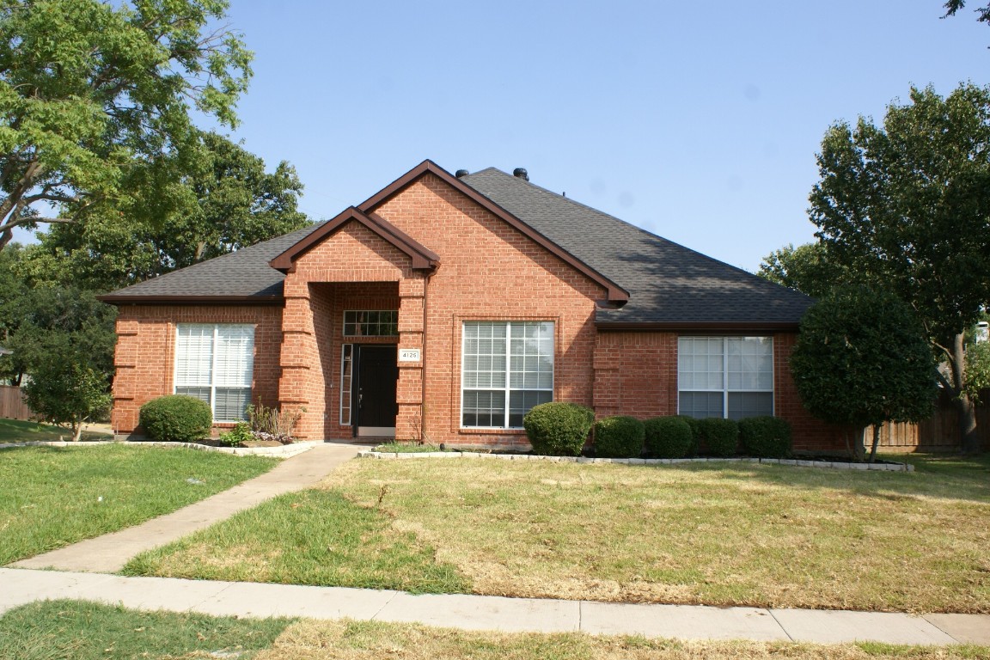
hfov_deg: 61.9
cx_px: 495
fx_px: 825
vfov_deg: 43.6
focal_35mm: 30
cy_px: 330
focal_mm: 20
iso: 100
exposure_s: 1/100
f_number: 10
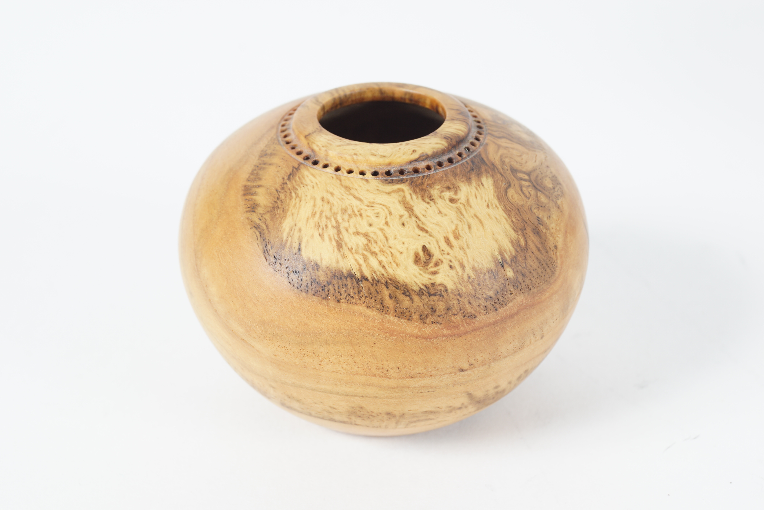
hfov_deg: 29.8
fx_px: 1433
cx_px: 382
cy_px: 255
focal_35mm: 68
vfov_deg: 20.2
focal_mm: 45
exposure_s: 1/125
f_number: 13
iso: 100
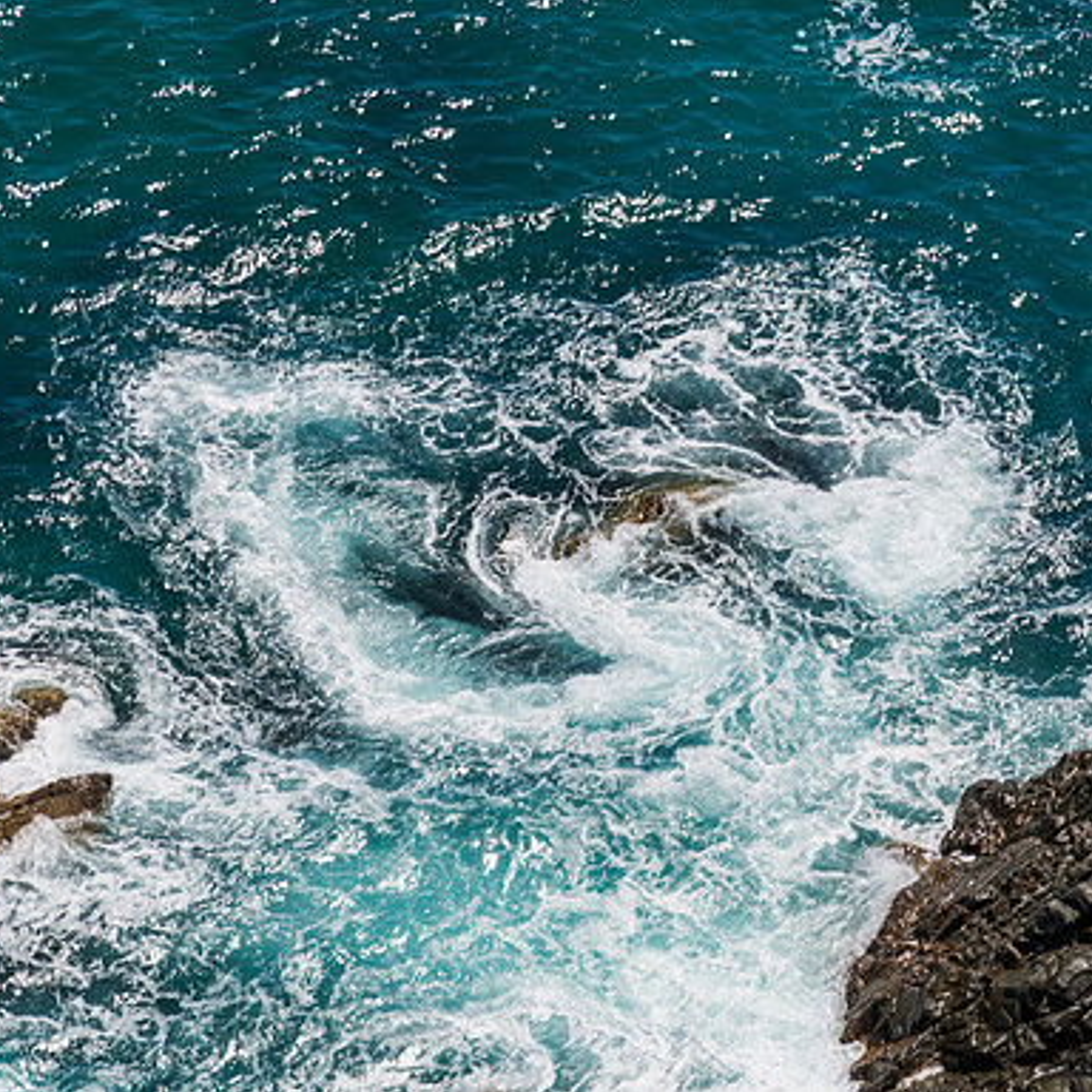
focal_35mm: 154
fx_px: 5496
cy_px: 545
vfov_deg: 11.3
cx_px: 648
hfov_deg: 11.3
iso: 40
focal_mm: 120
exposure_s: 1/60
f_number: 22
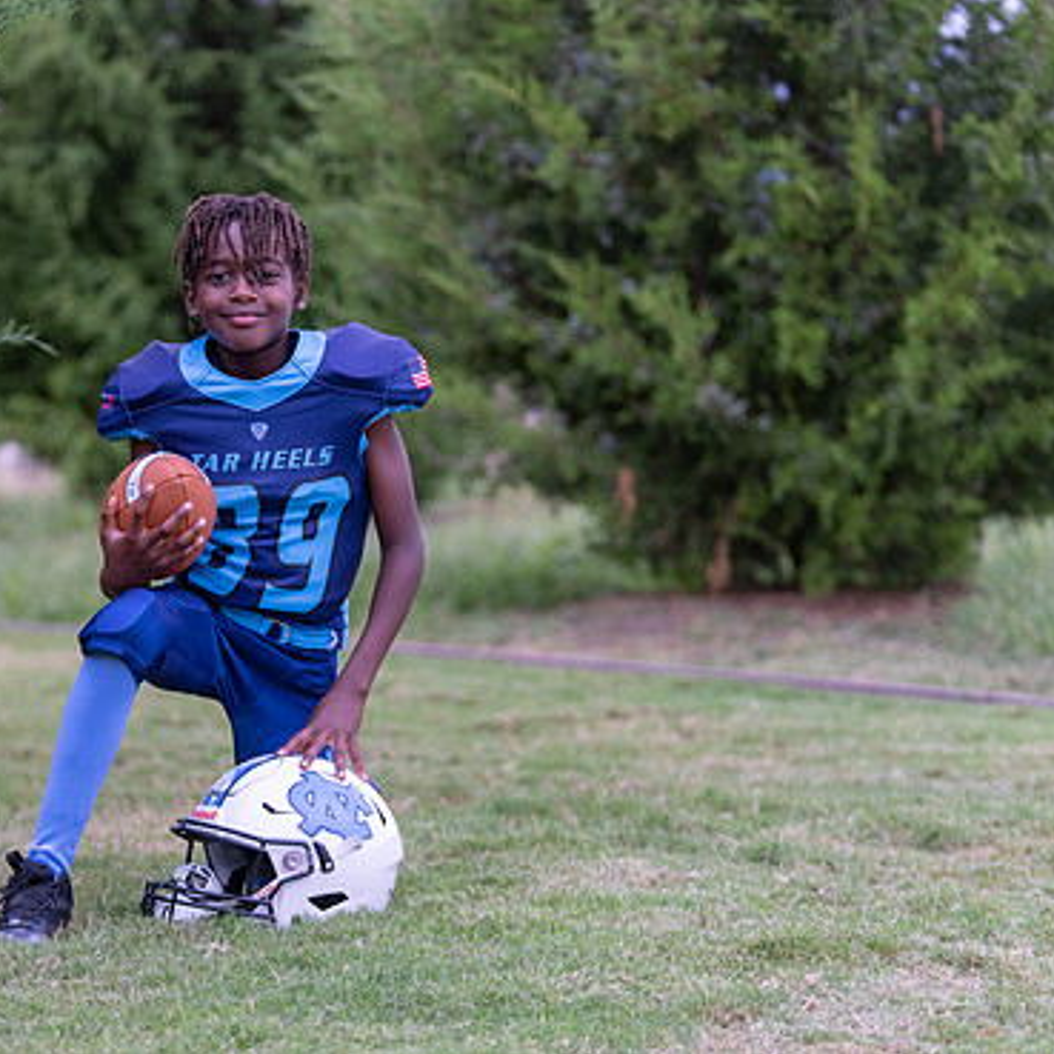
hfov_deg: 15.1
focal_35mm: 115
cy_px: 504
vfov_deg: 15.2
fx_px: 3962
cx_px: 263
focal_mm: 86
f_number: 2.8
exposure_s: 1/320
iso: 500
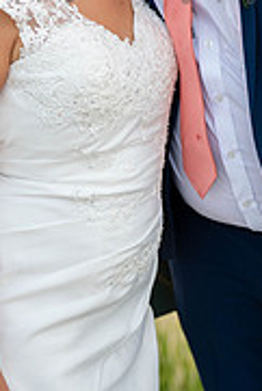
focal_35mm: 124
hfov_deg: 11.1
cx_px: 185
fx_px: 1351
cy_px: 67
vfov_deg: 16.4
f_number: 2.8
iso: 400
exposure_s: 1/160
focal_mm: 50
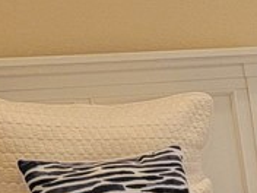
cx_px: 530
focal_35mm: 140
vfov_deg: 9.6
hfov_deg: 12.3
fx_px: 1039
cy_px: 431
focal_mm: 6.7
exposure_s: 1/40
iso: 200
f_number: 1.8
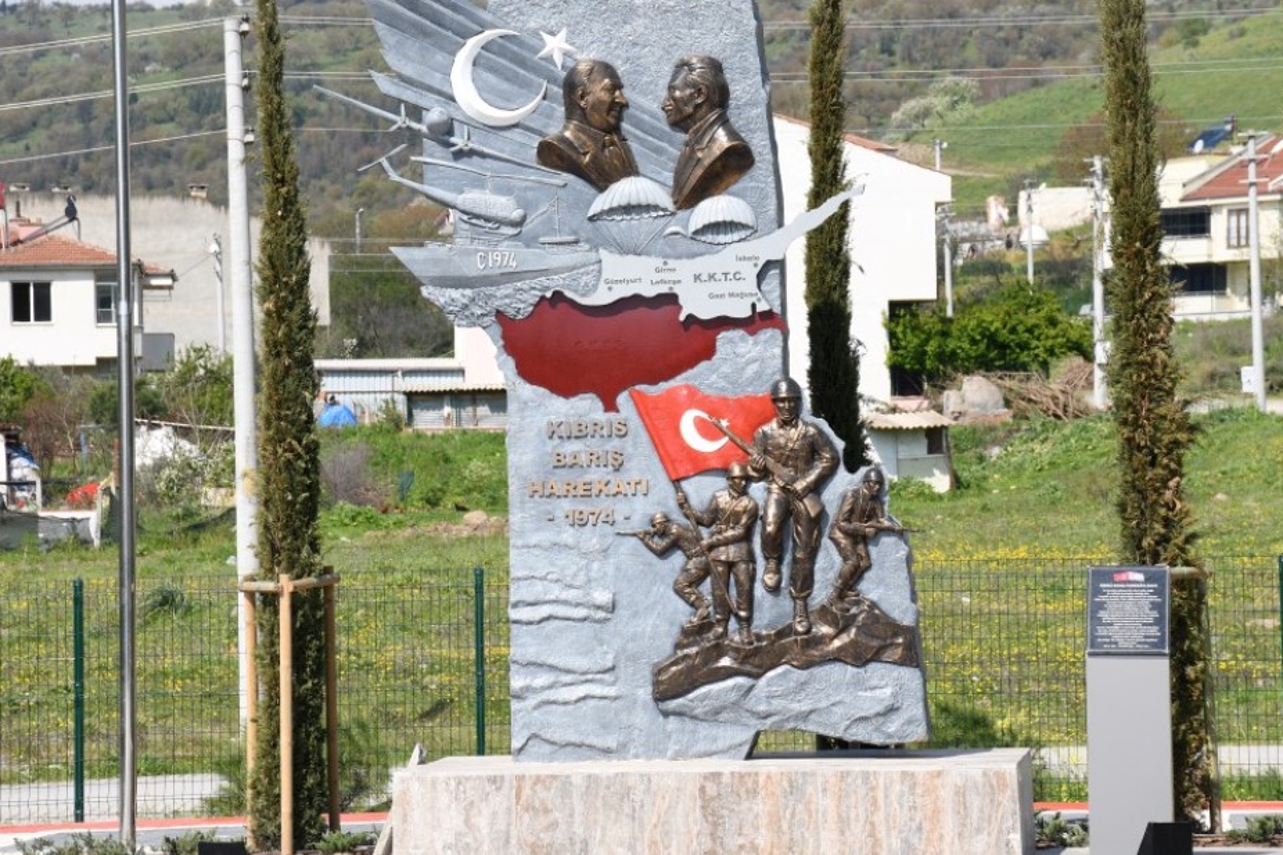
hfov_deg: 11.7
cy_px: 382
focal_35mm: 175
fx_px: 6235
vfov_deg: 7.8
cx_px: 691
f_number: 9
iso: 100
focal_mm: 90
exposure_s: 1/250
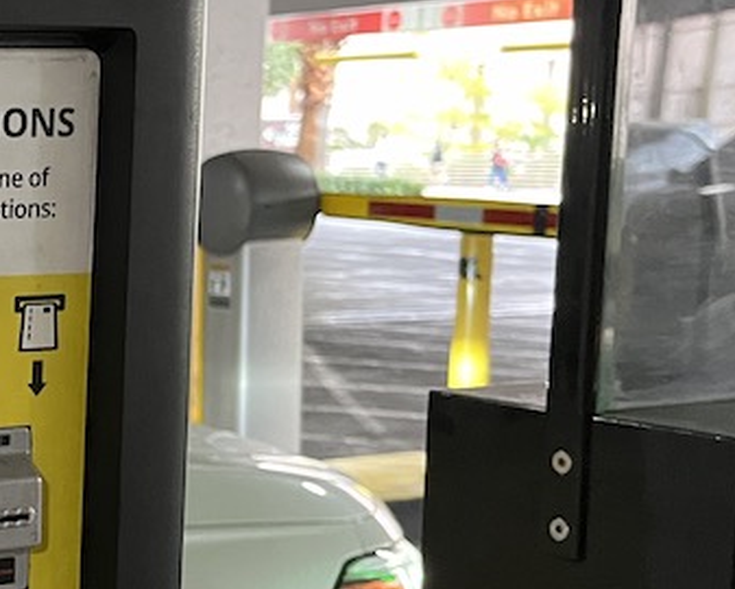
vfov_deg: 19.9
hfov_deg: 21.8
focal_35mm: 77
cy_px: 397
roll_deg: +0.6
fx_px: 1676
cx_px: -268
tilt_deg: -9.0
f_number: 1.6
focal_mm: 5.1
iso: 640
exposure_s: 1/40
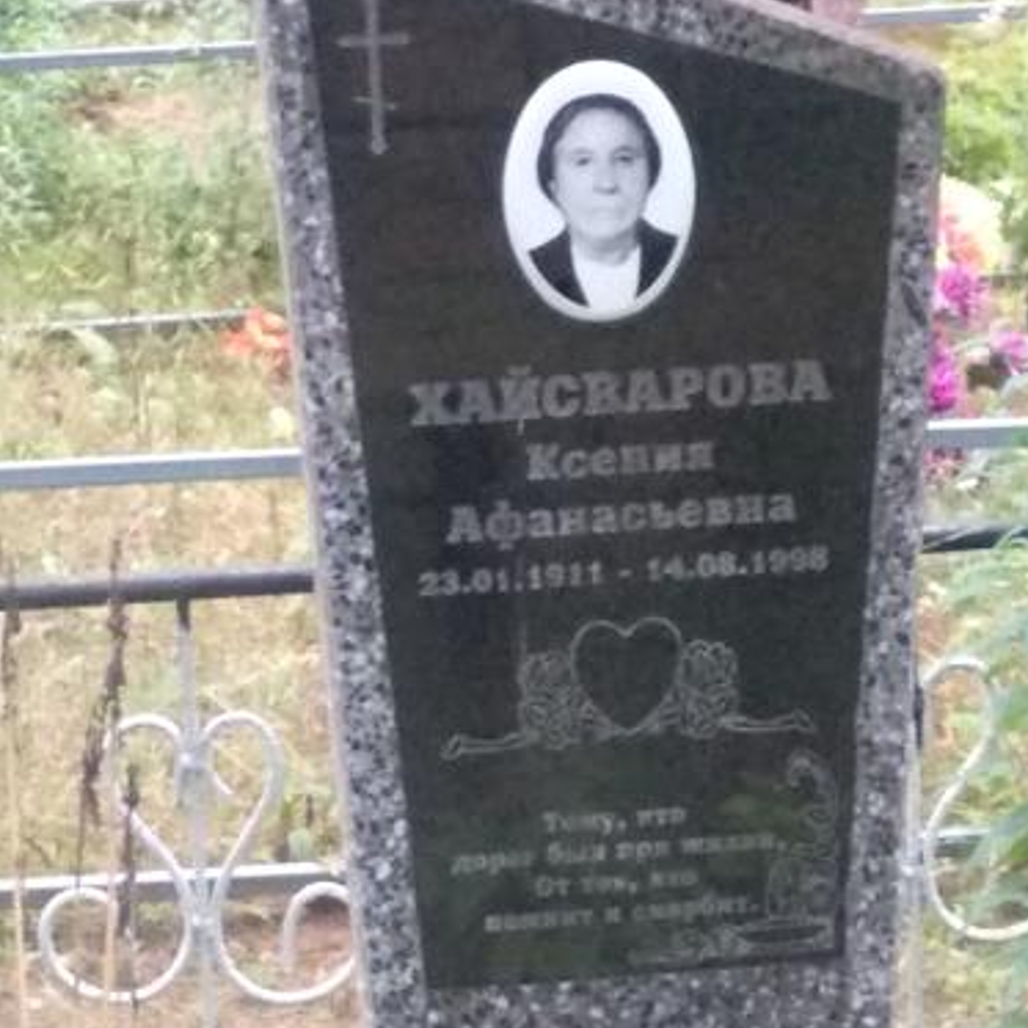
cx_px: 529
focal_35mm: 37
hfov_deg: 44.9
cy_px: 628
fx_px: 1243
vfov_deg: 44.6
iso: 1250
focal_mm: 3.81
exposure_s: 1/17
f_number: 2.2
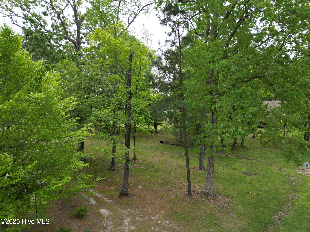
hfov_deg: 71.6
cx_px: 155
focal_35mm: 24
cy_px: 116
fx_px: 215
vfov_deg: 56.8
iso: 200
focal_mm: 6.72
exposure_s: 1/1500
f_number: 1.7
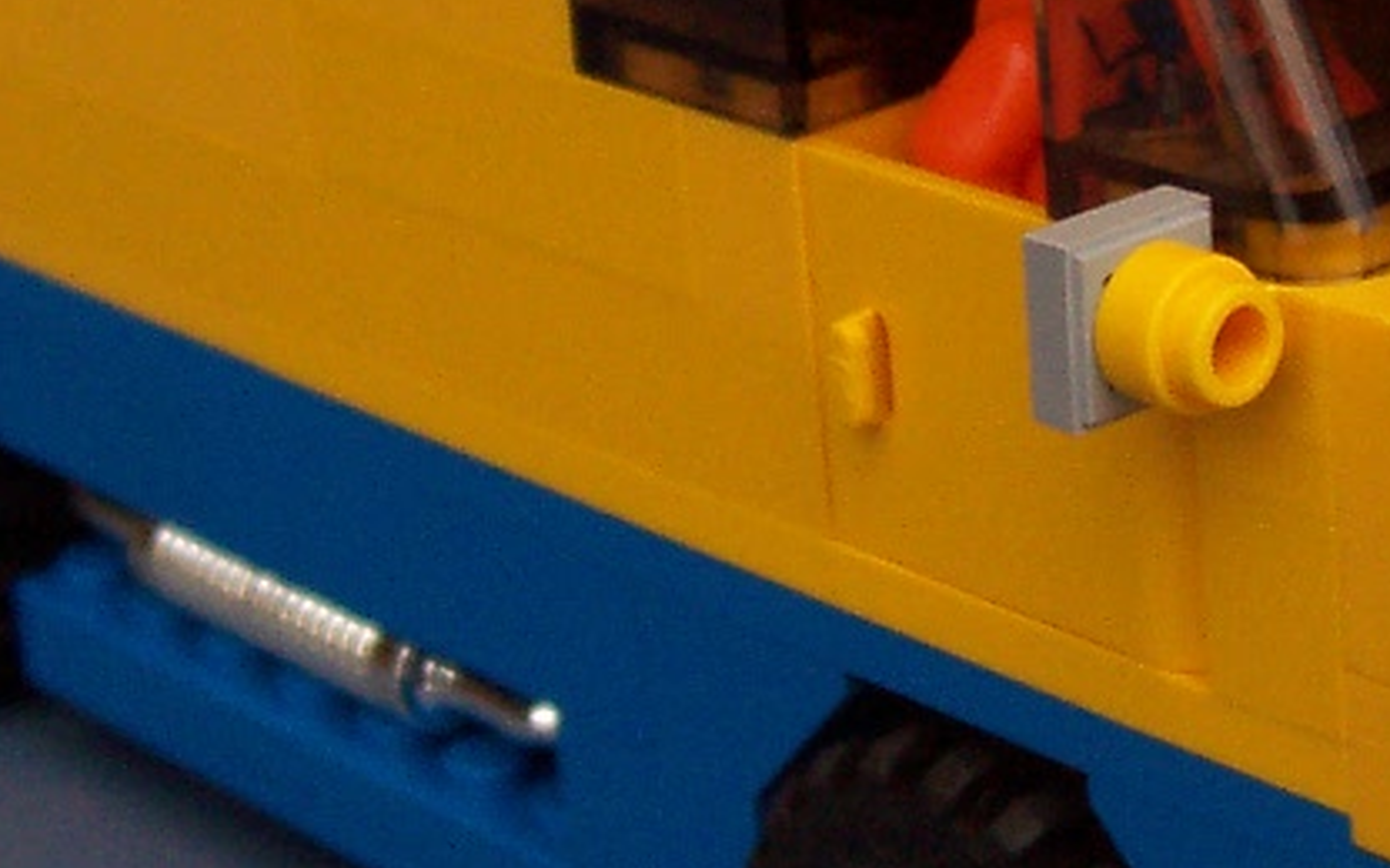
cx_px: 982
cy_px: 194
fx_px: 4281
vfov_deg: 11.6
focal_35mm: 113
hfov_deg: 18.4
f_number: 2.8
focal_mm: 5.6
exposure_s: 1/30
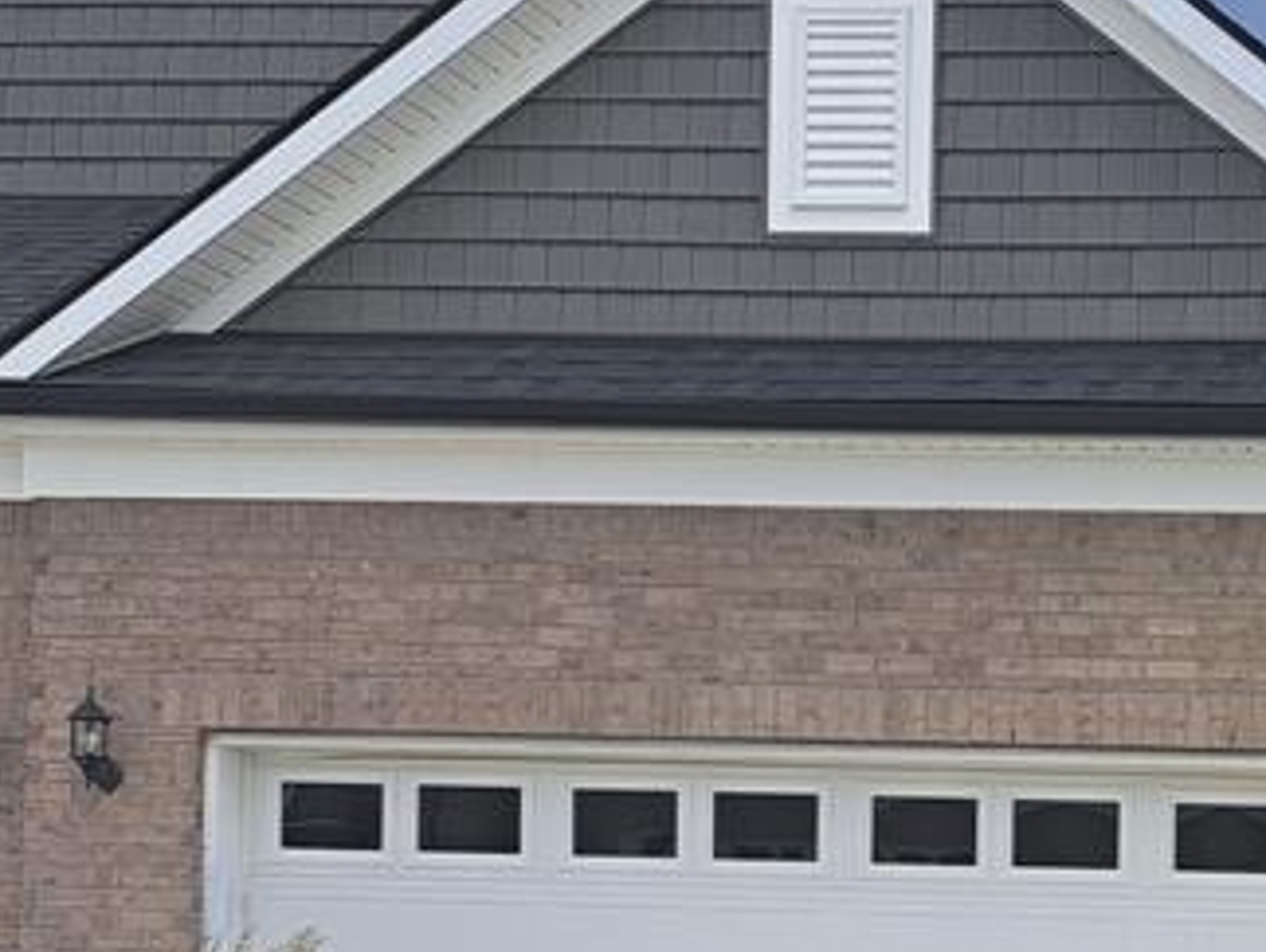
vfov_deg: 18.8
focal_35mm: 76
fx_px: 2783
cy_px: 1003
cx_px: 1717
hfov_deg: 22.5
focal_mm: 5.23
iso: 50
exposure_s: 1/547
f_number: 1.8
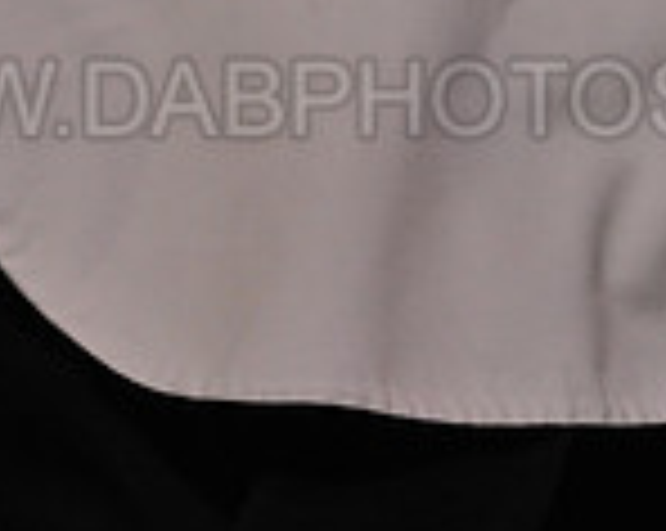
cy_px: 20
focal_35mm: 507
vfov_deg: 3.0
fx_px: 9980
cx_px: 378
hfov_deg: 3.8
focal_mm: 92
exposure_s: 1/400
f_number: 7.1
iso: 1600
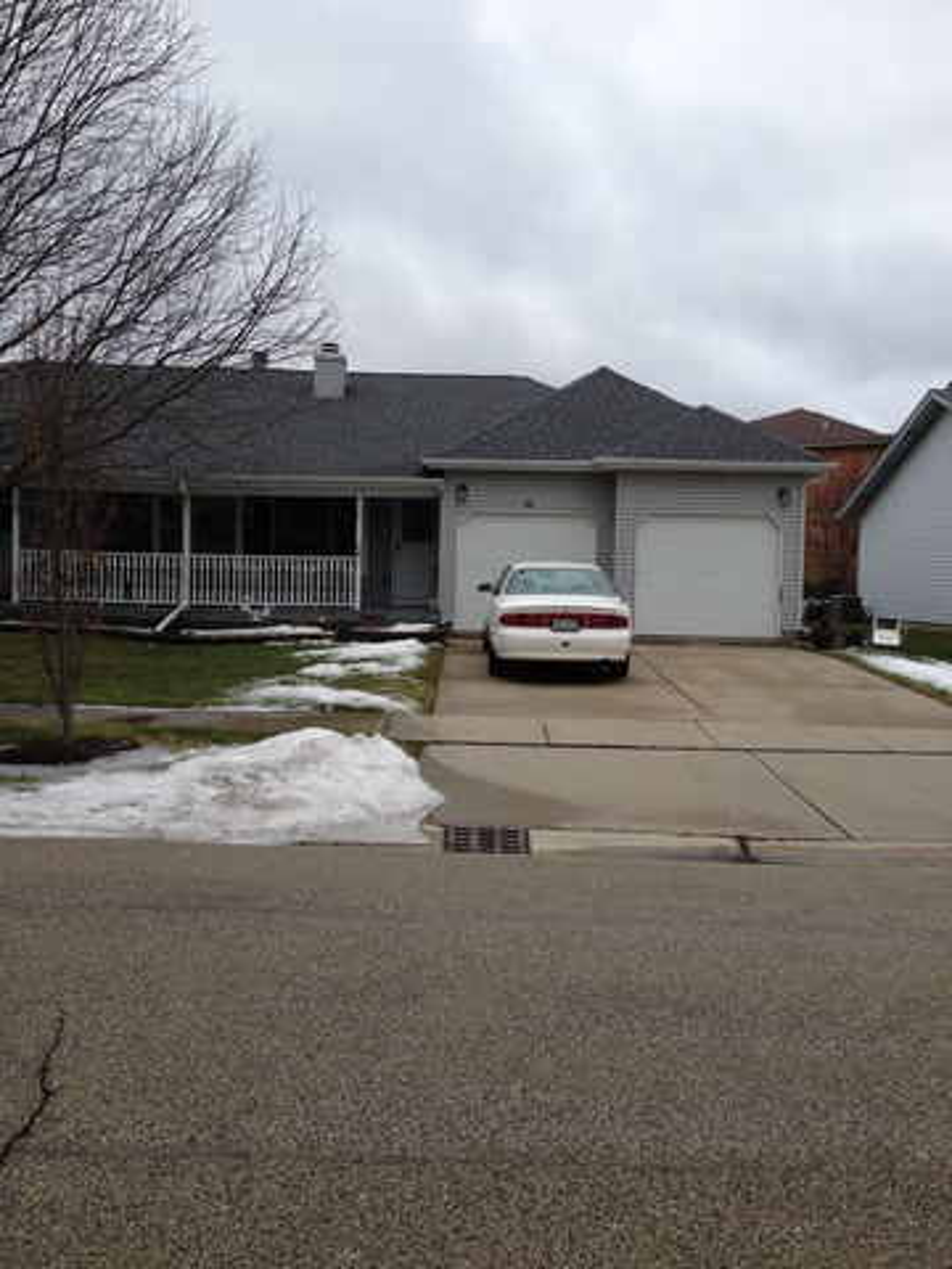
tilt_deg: -0.5
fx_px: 1283
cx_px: 476
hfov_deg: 40.7
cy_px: 634
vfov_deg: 52.6
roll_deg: -2.6
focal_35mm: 35
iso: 50
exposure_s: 1/284
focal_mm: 4.28
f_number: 2.4
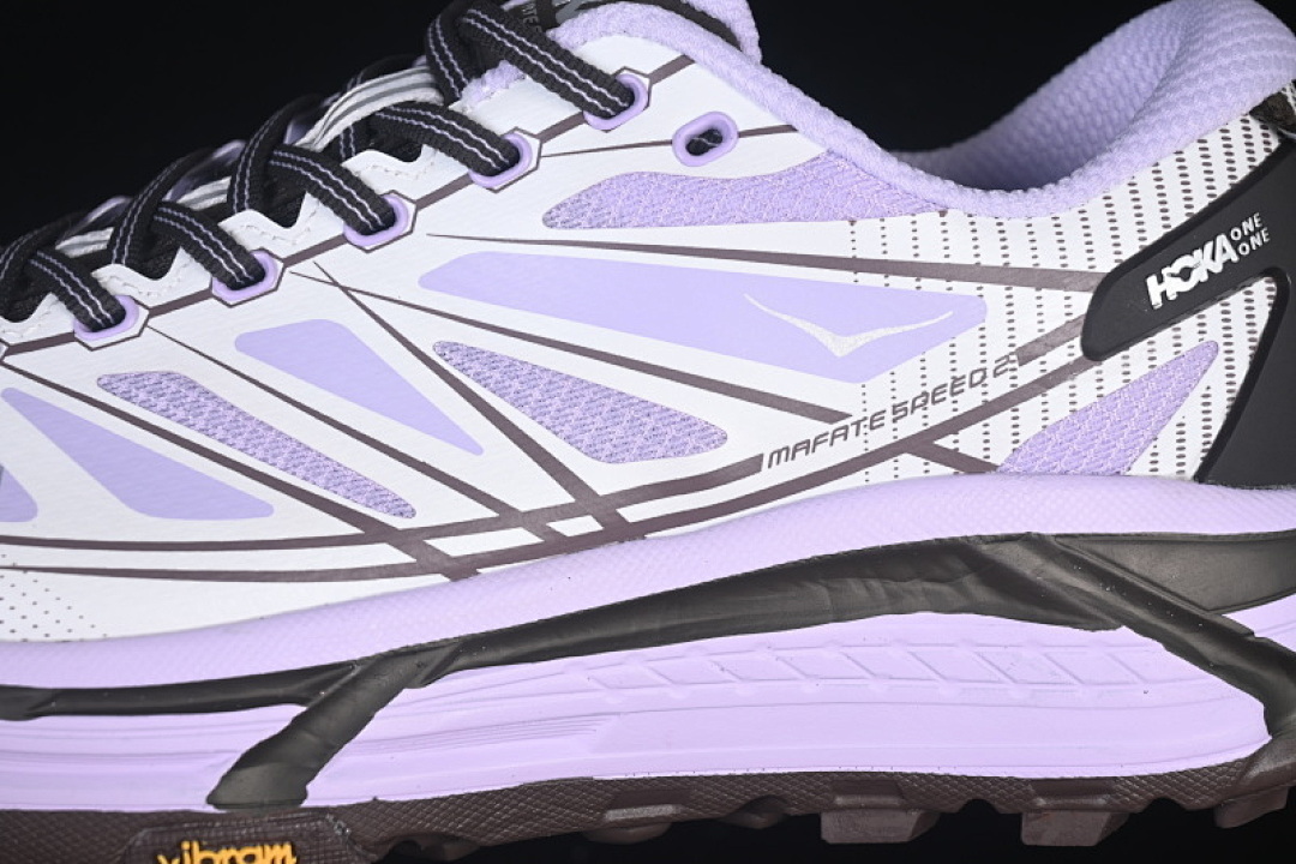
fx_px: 2700
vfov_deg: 18.2
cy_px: 432
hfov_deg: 27.0
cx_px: 648
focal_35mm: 75
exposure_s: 1/80
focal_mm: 50
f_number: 7.1
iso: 160
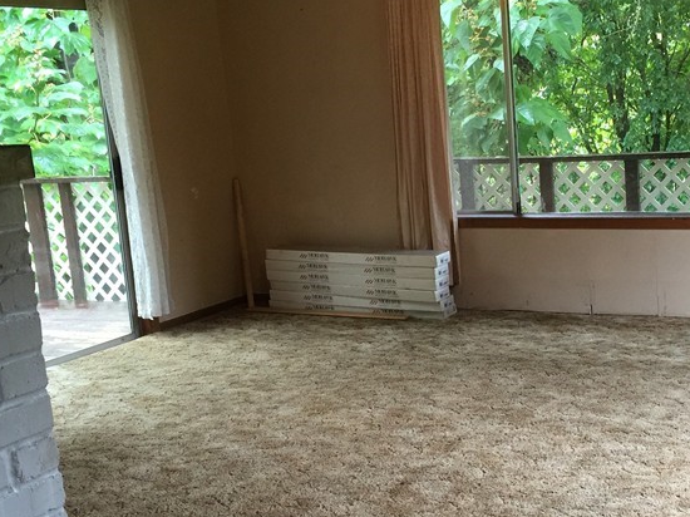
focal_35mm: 54
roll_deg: +2.4
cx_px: 489
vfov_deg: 27.0
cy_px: 280
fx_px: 1076
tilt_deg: -10.8
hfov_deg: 35.0
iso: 50
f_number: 2.2
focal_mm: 4.15
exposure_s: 1/15
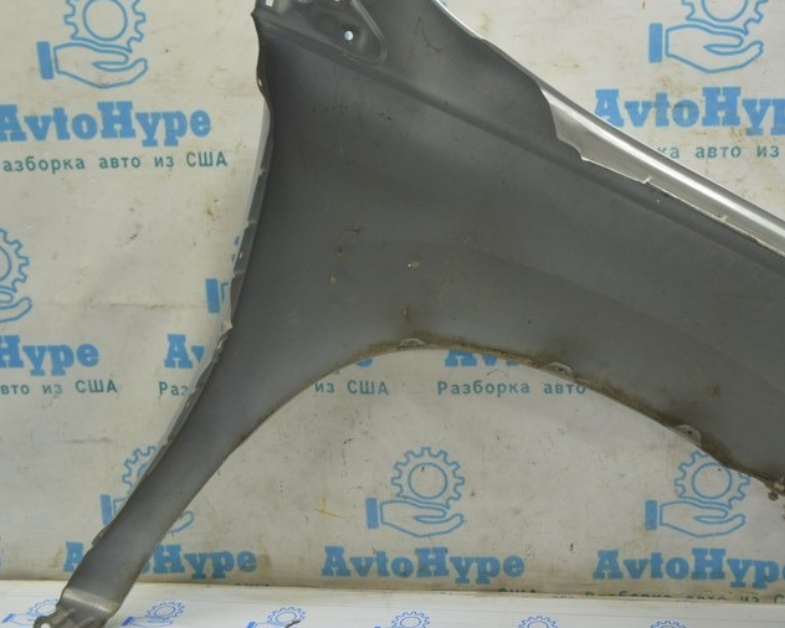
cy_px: 317
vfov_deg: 36.5
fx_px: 953
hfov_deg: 44.3
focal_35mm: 41
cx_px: 510
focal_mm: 18
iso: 400
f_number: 5.6
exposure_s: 1/20
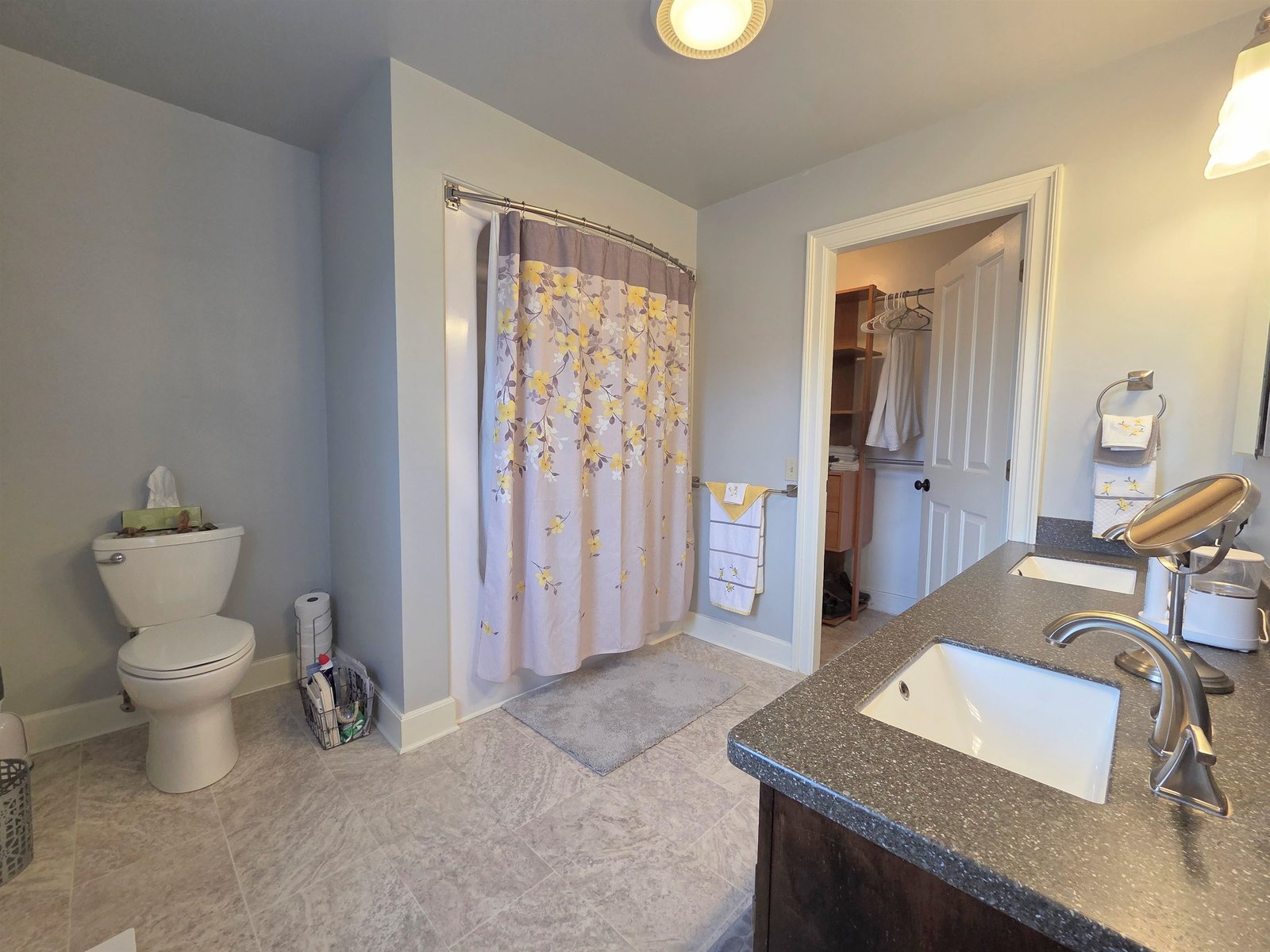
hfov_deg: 106.2
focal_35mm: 13
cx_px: 635
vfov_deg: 89.9
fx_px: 477
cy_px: 476
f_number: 2.2
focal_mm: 2.2
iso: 200
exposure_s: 1/120
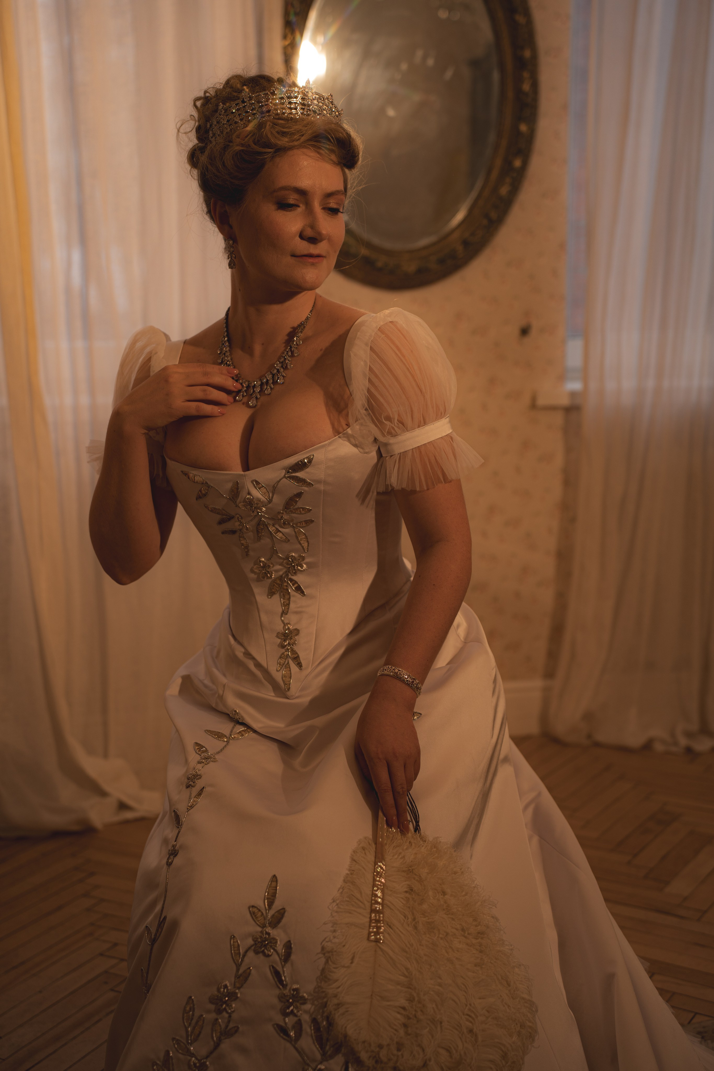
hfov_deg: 25.1
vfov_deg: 36.9
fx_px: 1606
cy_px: 536
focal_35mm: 54
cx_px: 357
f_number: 2.8
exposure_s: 1/160
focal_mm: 54
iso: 160
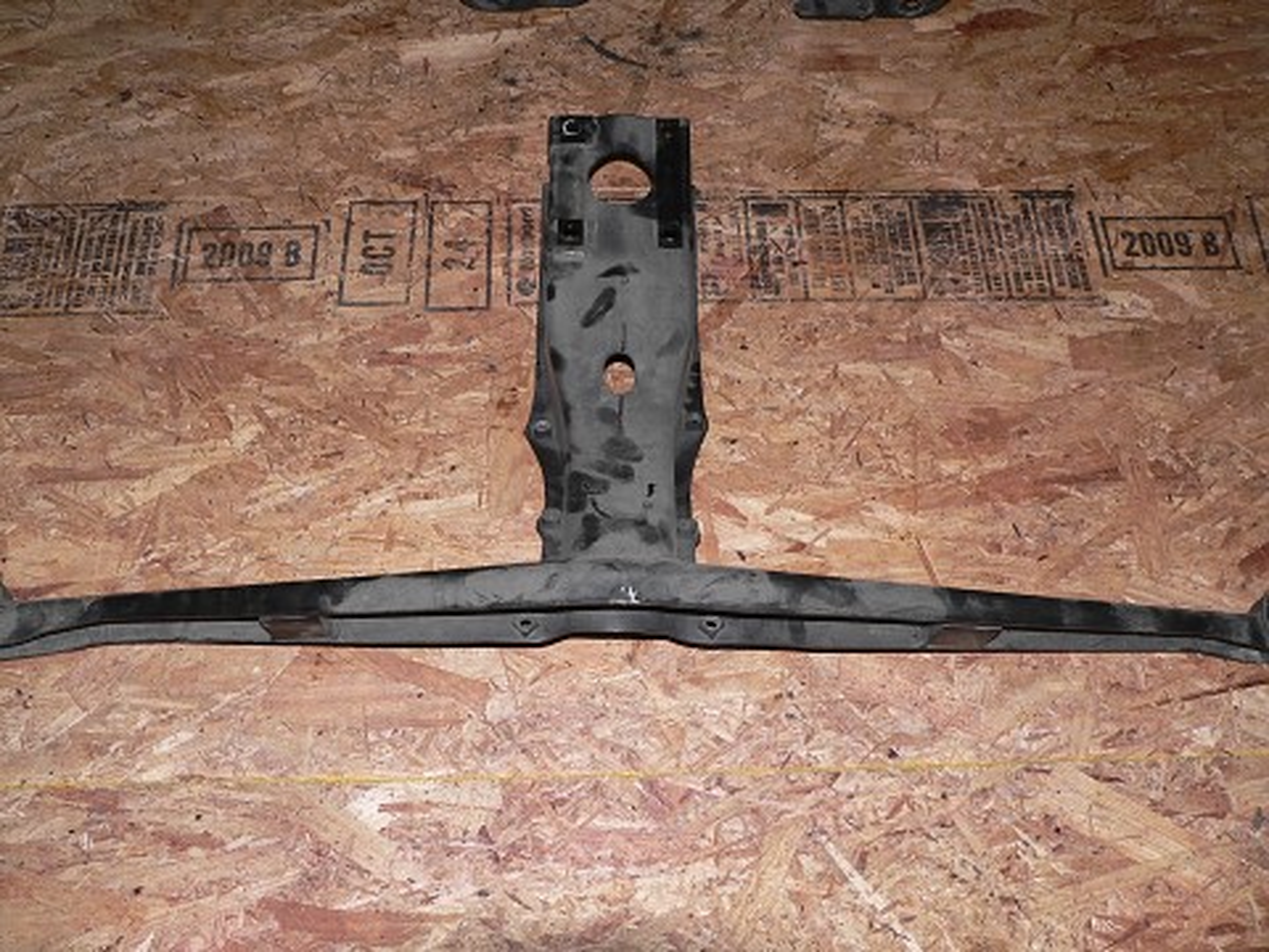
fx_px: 1430
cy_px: 476
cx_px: 634
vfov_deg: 36.8
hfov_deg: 47.9
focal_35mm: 39
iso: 100
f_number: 3.3
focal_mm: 6.5
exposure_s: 1/60
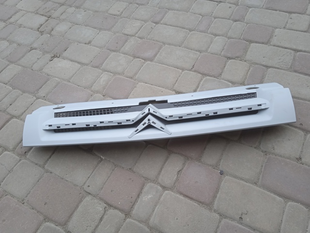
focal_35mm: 28
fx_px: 251
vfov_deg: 49.7
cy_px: 116
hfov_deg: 63.4
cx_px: 155
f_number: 2.2
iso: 112
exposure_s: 1/112
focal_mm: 3.43
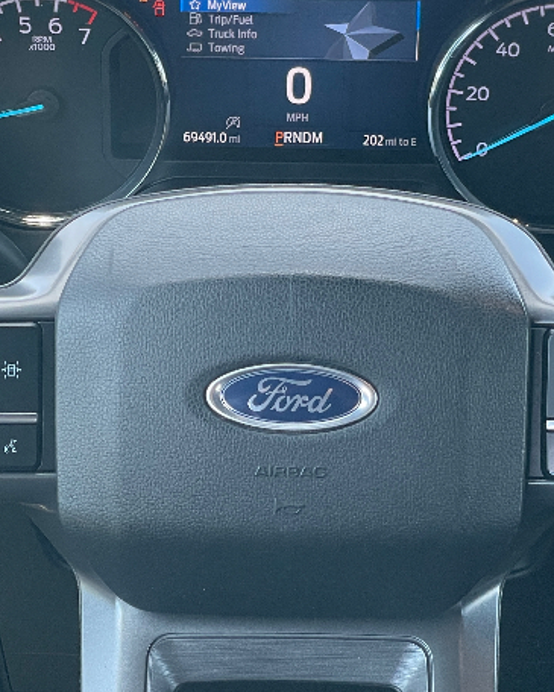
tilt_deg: -31.2
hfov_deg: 13.5
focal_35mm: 114
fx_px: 2336
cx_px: 284
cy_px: 367
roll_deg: -2.0
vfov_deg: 16.9
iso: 100
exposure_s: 1/99
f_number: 2
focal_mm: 6
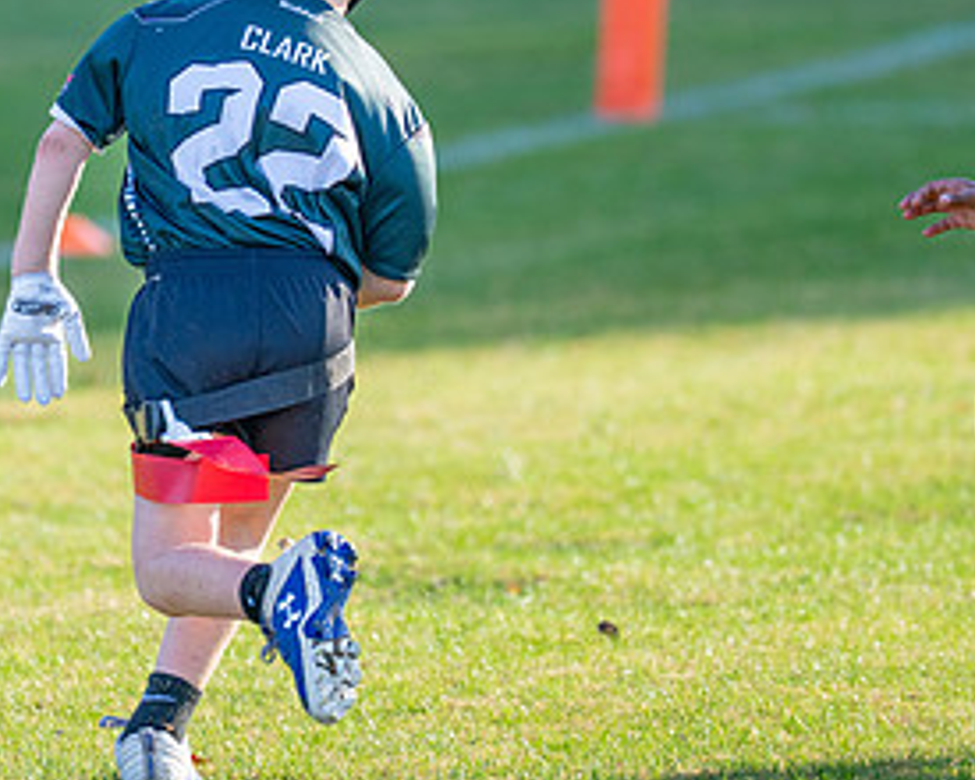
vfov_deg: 3.1
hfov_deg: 3.8
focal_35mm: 506
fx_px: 14601
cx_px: 231
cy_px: 187
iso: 200
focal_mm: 185
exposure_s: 1/1600
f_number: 2.8
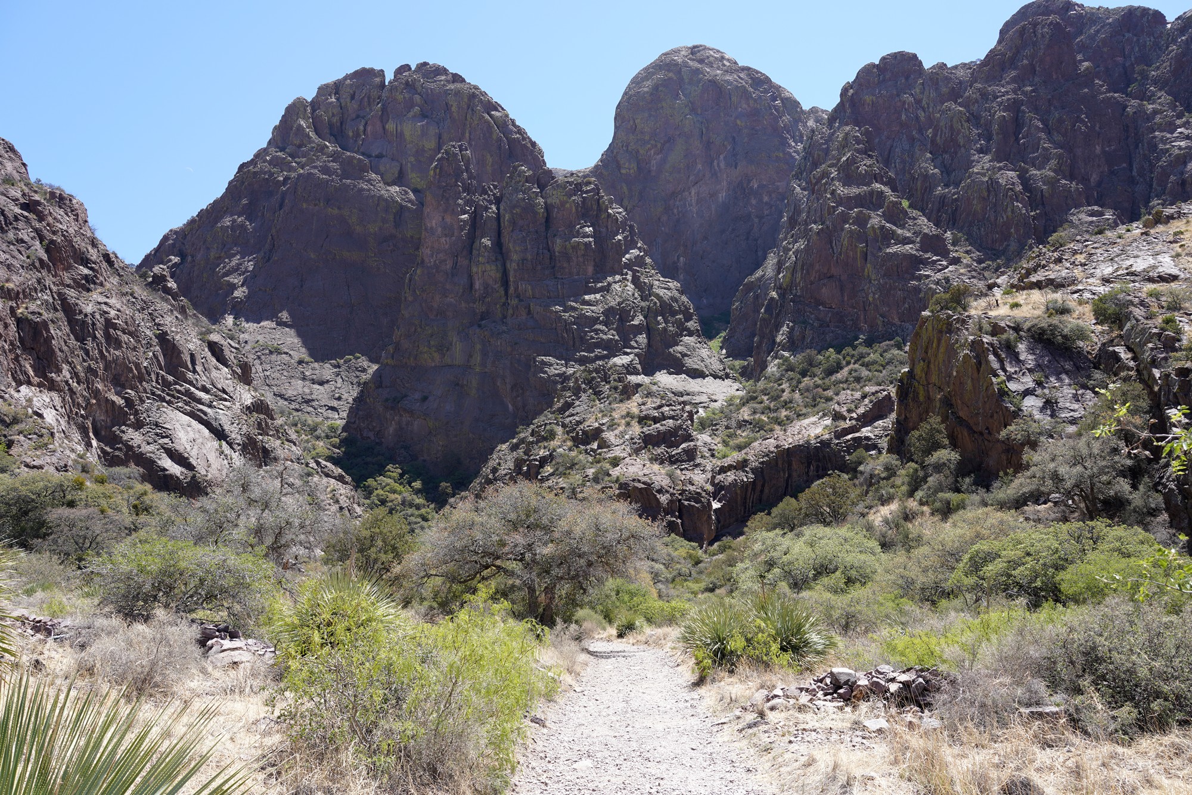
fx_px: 960
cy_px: 398
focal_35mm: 29
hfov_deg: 63.7
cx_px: 596
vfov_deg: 45.0
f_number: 9
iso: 100
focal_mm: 29
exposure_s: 1/100
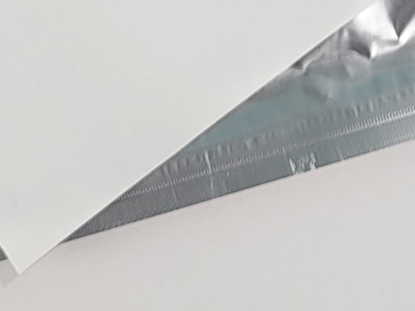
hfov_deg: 14.5
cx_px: 174
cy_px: -414
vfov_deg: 9.7
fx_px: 1631
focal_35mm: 136
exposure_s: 1/122
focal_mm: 5.4
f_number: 1.8
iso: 40
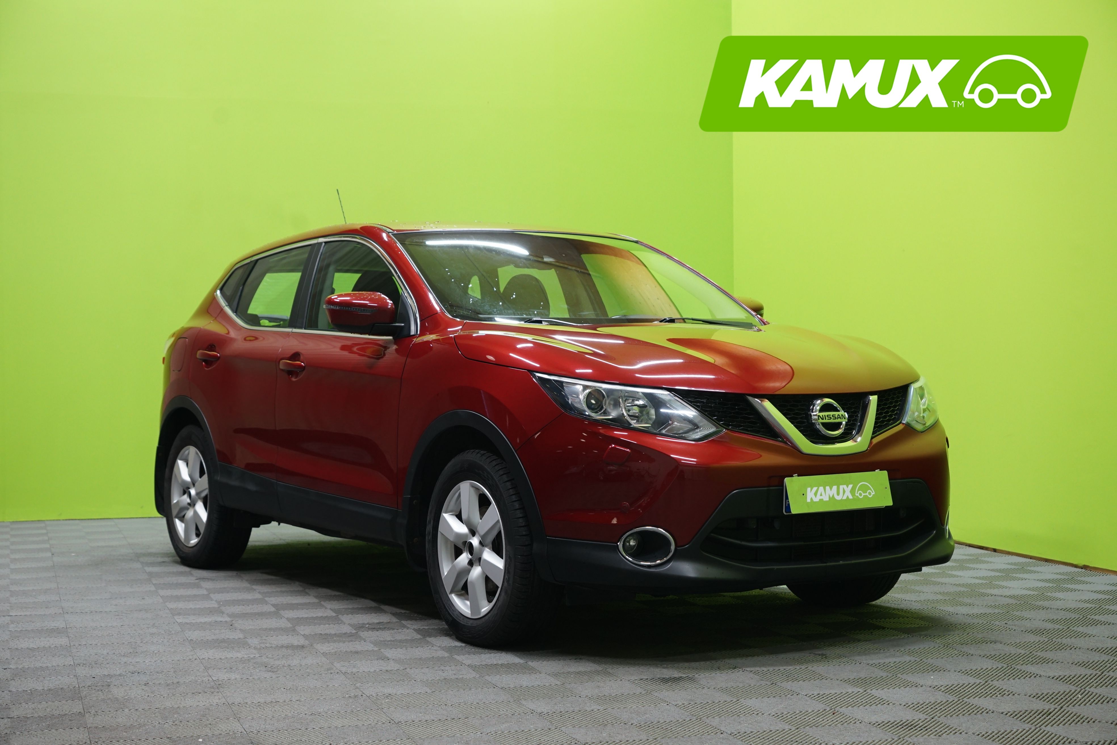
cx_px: 558
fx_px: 1737
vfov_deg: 24.2
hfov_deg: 35.6
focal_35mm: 56
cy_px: 372
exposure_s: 1/20
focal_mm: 56
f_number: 5.6
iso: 800
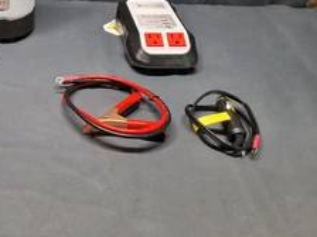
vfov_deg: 28.6
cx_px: 37
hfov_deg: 36.1
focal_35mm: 50
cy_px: 55
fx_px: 458
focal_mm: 2.91
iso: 200
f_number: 1.9
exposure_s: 1/40
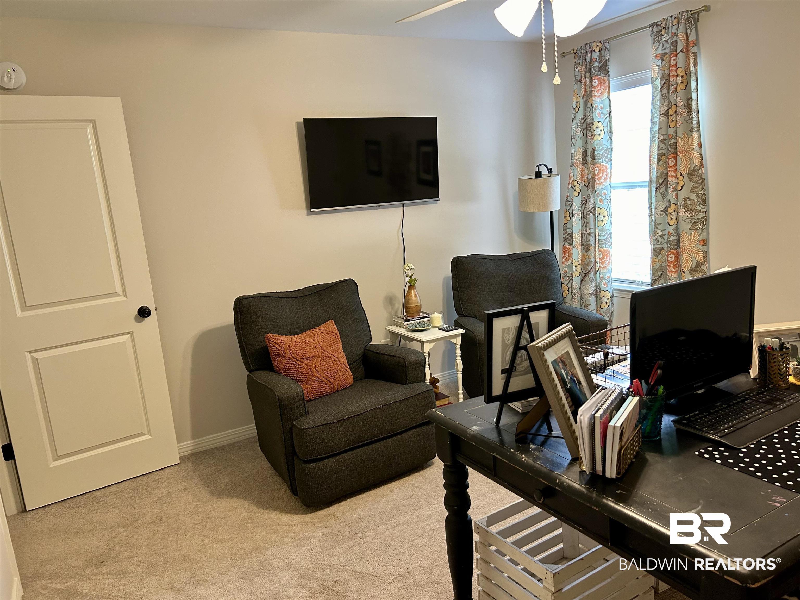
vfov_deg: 53.1
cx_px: 400
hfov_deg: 67.3
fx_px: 601
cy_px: 300
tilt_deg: -10.7
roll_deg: +4.6
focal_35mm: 26
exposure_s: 1/60
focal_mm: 5.7
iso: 250
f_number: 1.5
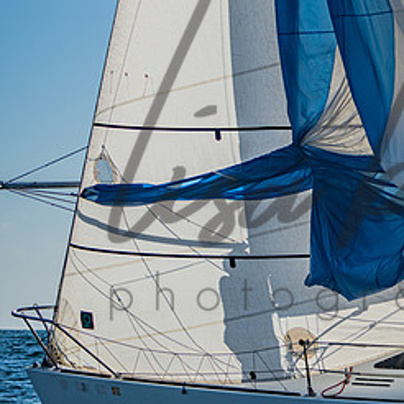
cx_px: 593
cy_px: 177
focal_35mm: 203
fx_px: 2680
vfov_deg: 8.6
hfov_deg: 8.4
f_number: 4.5
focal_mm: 80
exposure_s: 1/2000
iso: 100
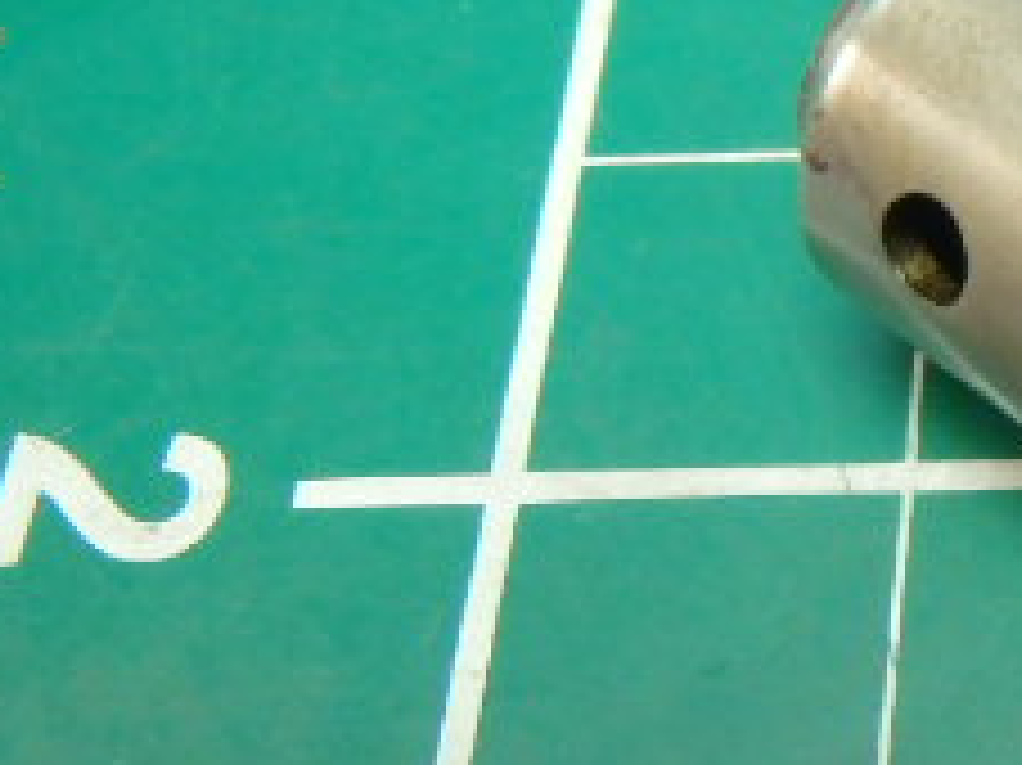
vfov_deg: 18.6
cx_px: 1337
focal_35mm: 79
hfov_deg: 22.1
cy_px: 490
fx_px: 2331
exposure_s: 1/40
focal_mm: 5
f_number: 3.9
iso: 800
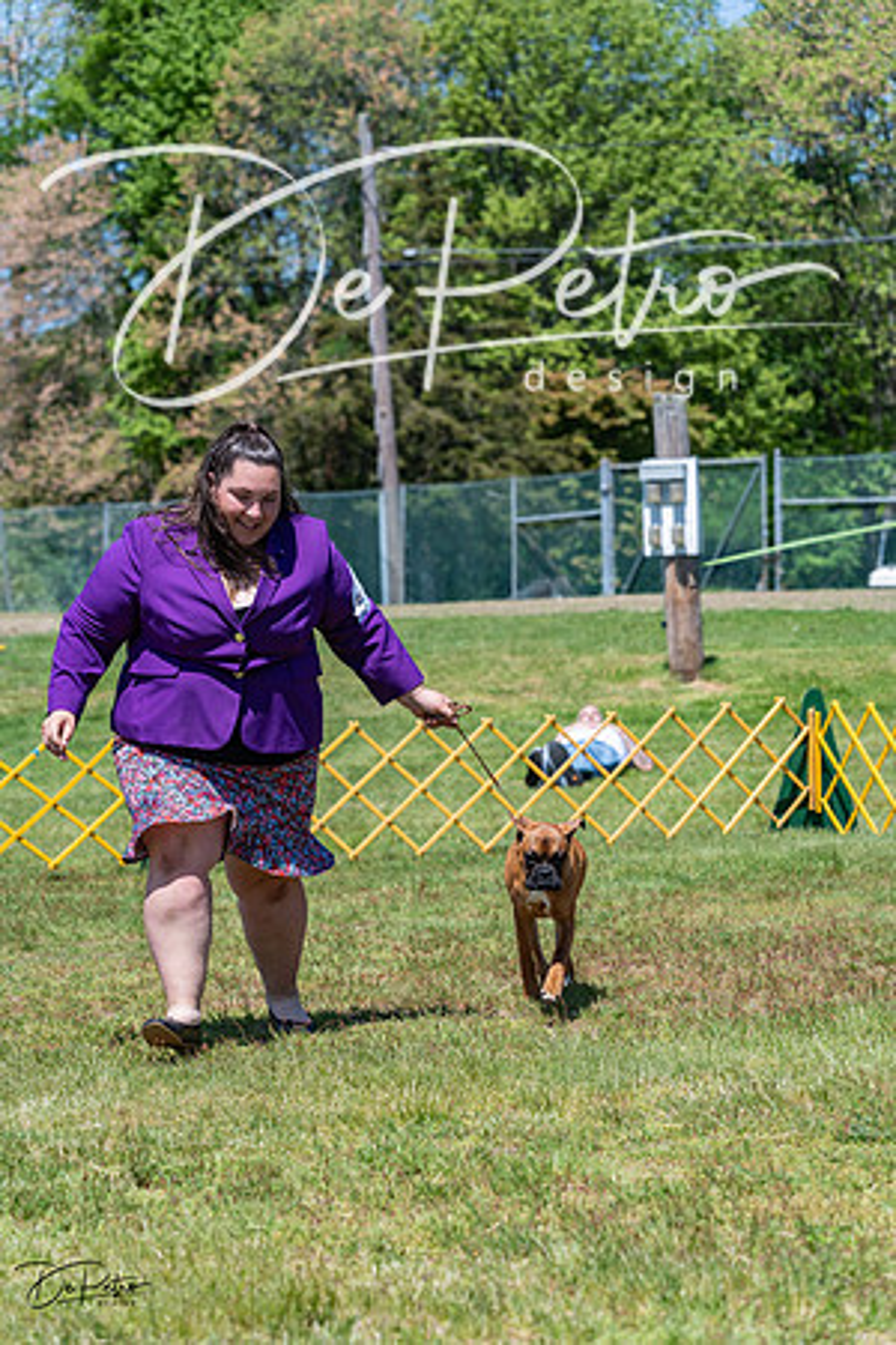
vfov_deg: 18.9
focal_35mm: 108
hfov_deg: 12.7
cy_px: 672
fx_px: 4032
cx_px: 448
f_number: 5.6
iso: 250
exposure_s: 1/1000
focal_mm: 108
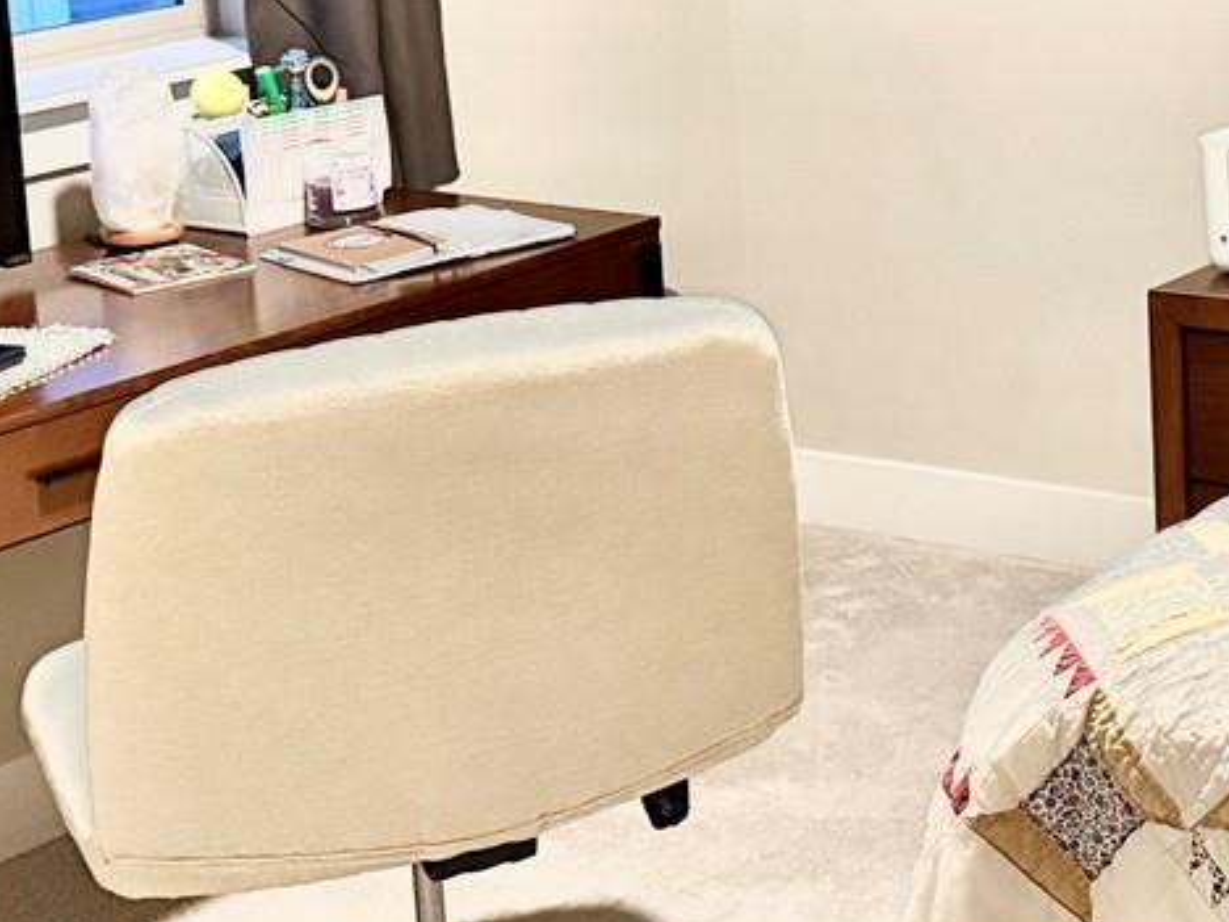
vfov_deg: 17.8
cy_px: 179
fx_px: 2911
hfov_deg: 23.4
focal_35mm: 82
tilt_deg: -10.8
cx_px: 1040
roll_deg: +2.6
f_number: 1.78
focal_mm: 6.76
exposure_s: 1/40
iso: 800
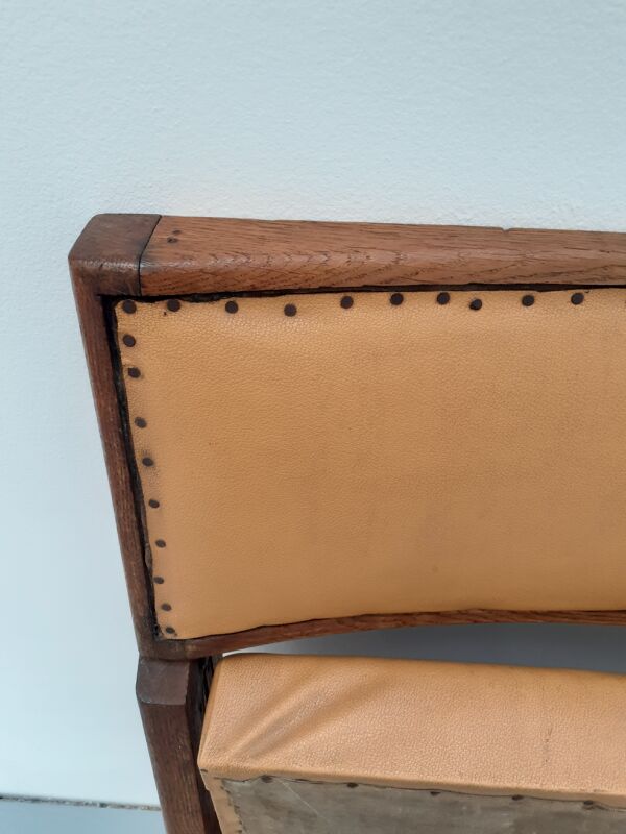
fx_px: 651
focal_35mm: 27
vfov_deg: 65.3
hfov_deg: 51.4
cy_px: 417
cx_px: 313
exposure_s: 1/50
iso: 100
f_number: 1.9
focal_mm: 3.6
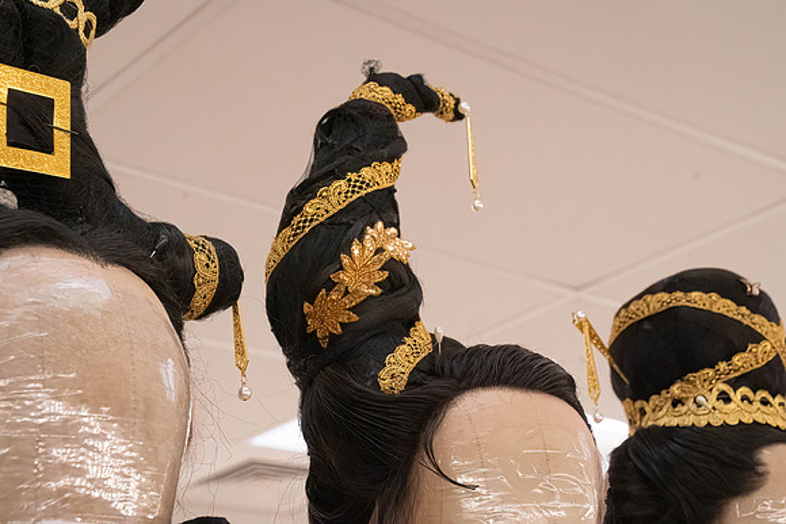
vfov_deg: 19.5
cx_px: 393
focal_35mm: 70
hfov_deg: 28.8
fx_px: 1529
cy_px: 262
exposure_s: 1/500
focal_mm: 70
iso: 16000
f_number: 9
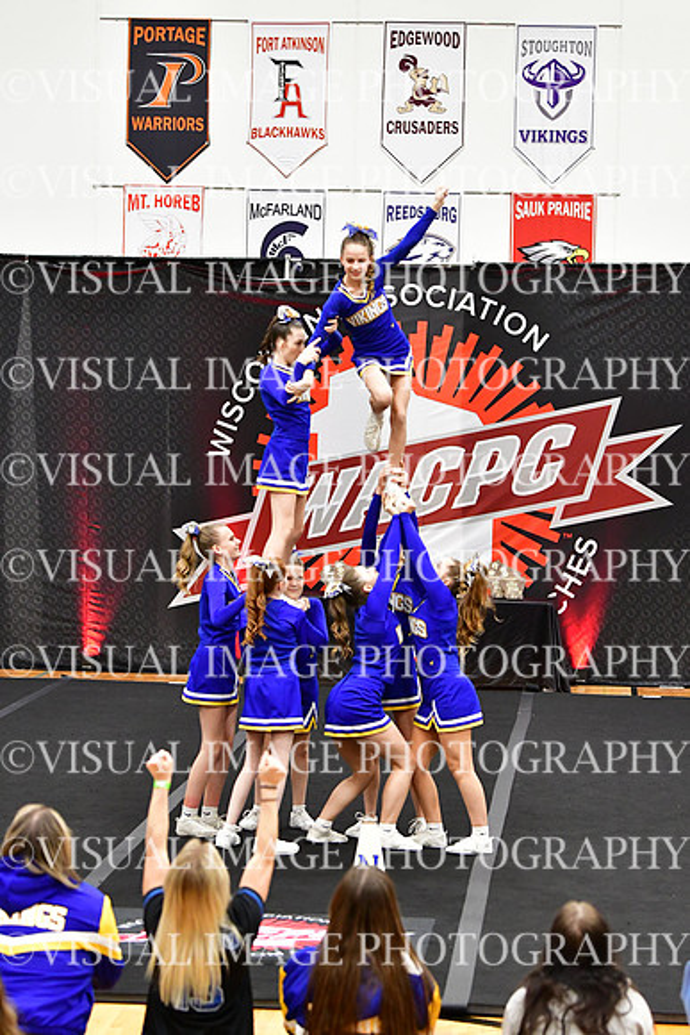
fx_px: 3017
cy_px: 518
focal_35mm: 105
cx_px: 345
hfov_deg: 13.0
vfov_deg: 19.5
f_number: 3.2
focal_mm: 70
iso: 5000
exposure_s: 1/500
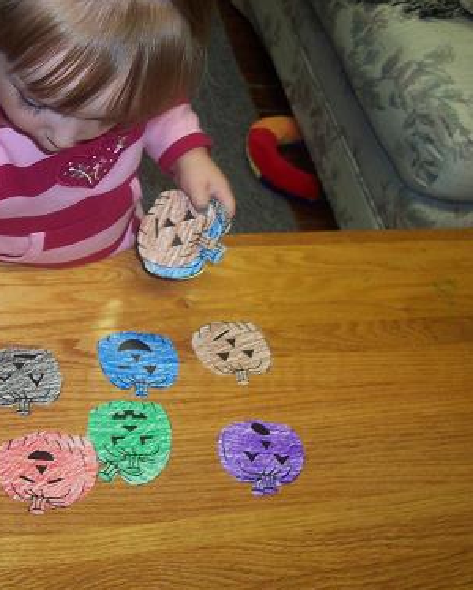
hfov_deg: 30.3
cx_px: 107
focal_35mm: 49
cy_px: 297
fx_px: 856
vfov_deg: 38.0
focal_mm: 5.6
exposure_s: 1/60
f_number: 2.8
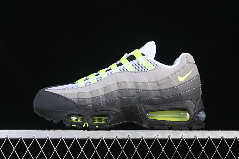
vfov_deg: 18.0
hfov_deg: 26.6
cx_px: 121
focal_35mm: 76
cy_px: 80
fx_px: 505
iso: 160
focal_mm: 50
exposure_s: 1/60
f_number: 6.3
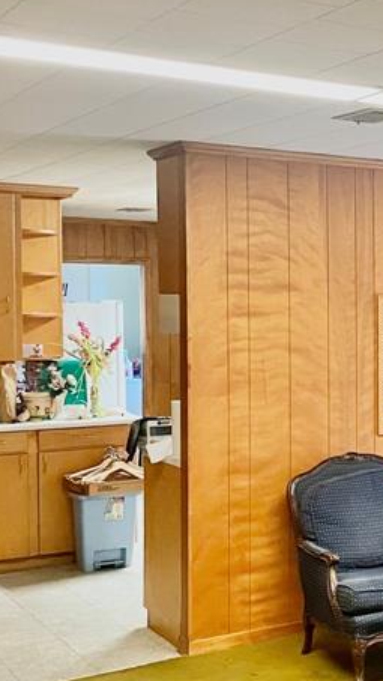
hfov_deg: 16.4
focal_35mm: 64
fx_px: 1155
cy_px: 368
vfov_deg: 32.8
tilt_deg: -2.0
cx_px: 643
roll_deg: +0.2
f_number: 1.6
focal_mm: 4.2
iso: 400
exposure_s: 1/60
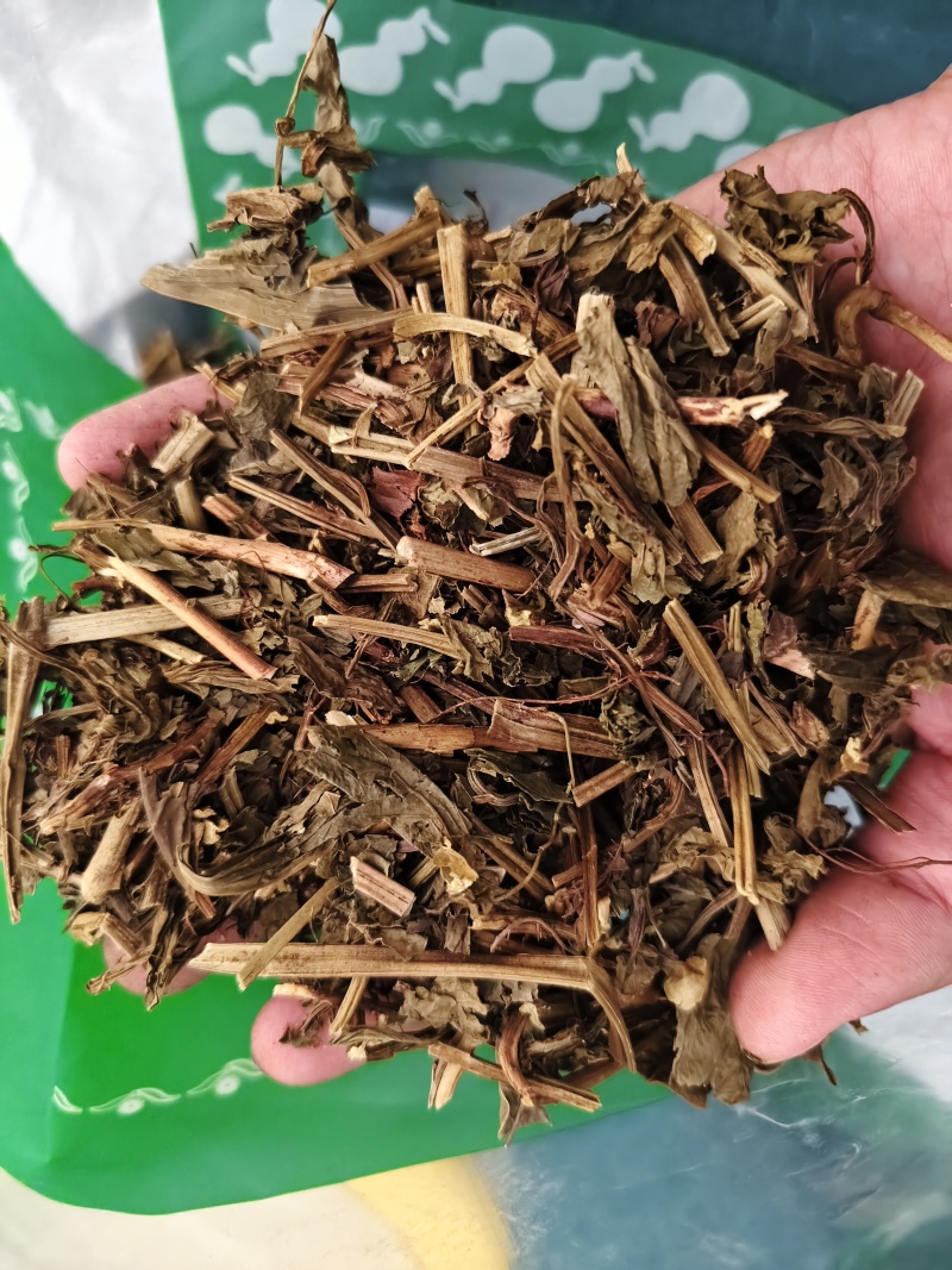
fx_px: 844
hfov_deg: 58.9
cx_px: 476
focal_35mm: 23
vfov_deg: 73.9
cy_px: 635
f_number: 1.88
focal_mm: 5.56
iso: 4608
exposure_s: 1/246
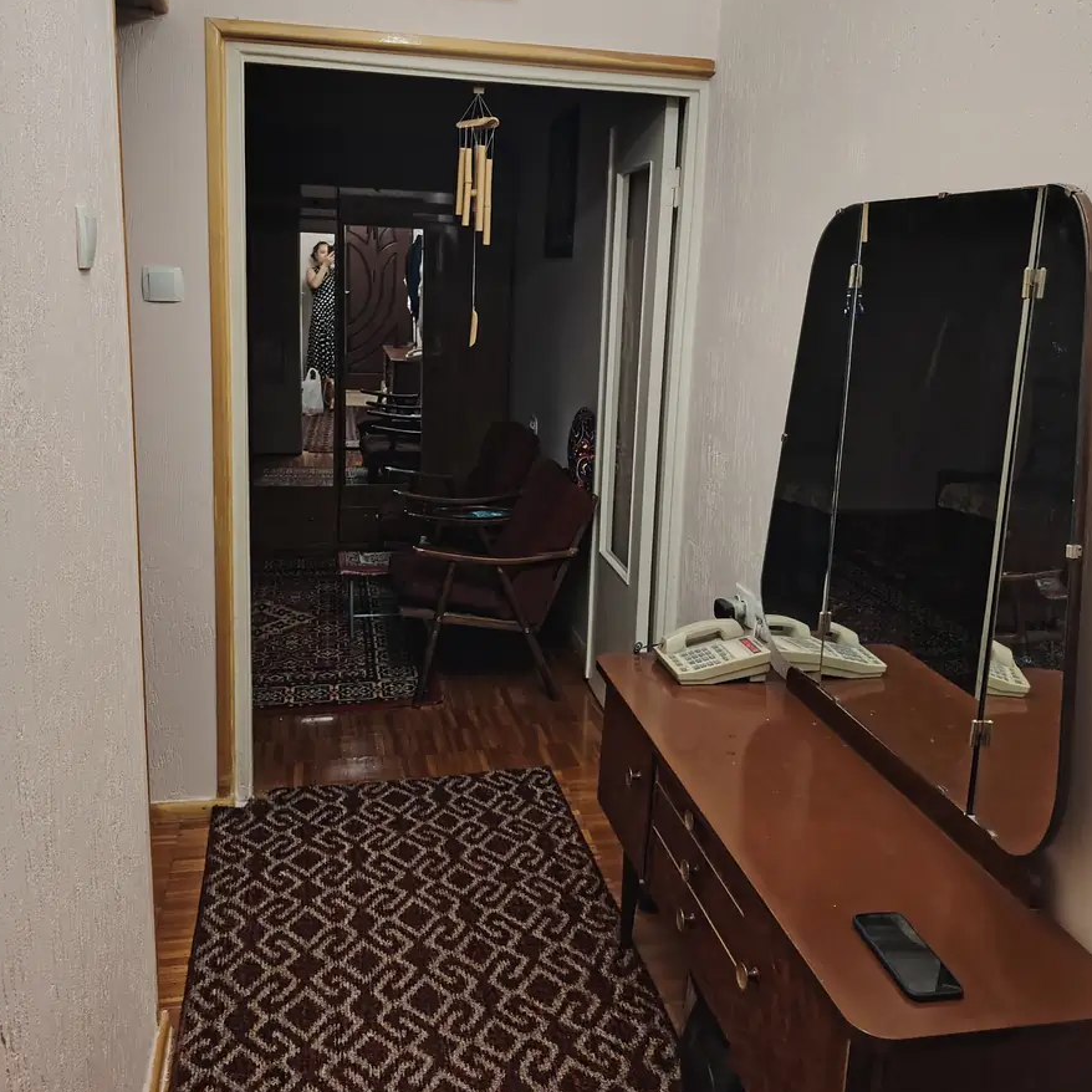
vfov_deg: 55.3
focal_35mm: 29
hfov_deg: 55.6
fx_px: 1035
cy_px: 442
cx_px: 545
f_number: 1.75
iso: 1138
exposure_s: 1/25
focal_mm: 5.25
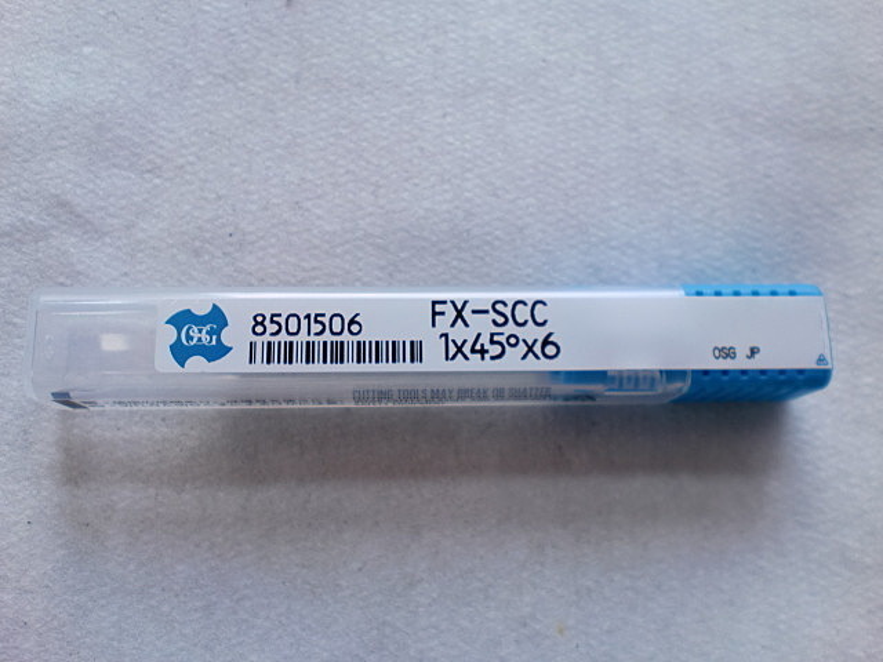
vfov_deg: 40.7
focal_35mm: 35
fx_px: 893
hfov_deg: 52.6
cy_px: 331
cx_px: 442
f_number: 3.1
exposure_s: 1/100
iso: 64
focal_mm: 6.3
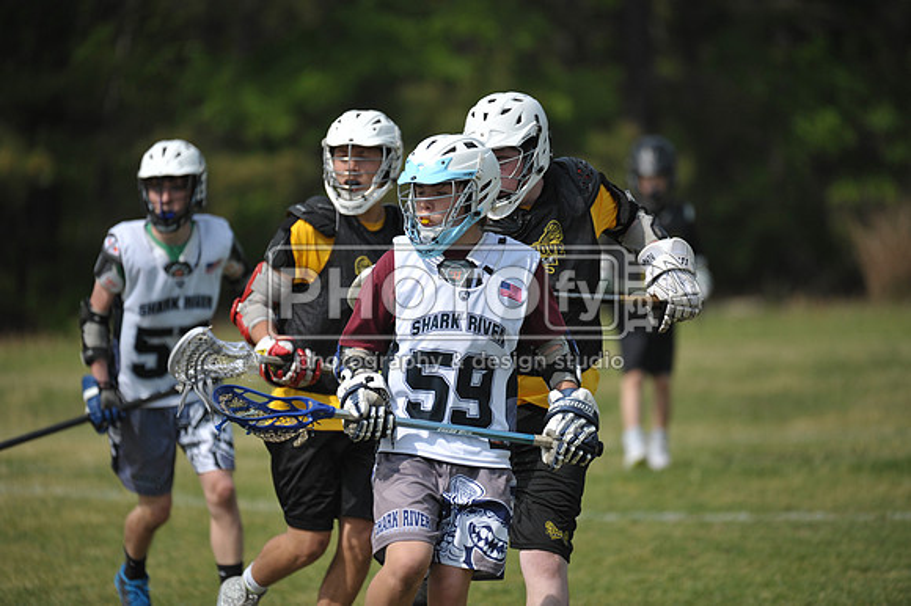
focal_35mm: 340
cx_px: 456
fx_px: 8599
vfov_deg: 4.0
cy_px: 303
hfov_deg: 6.1
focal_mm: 340
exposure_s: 1/5000
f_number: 4
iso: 640
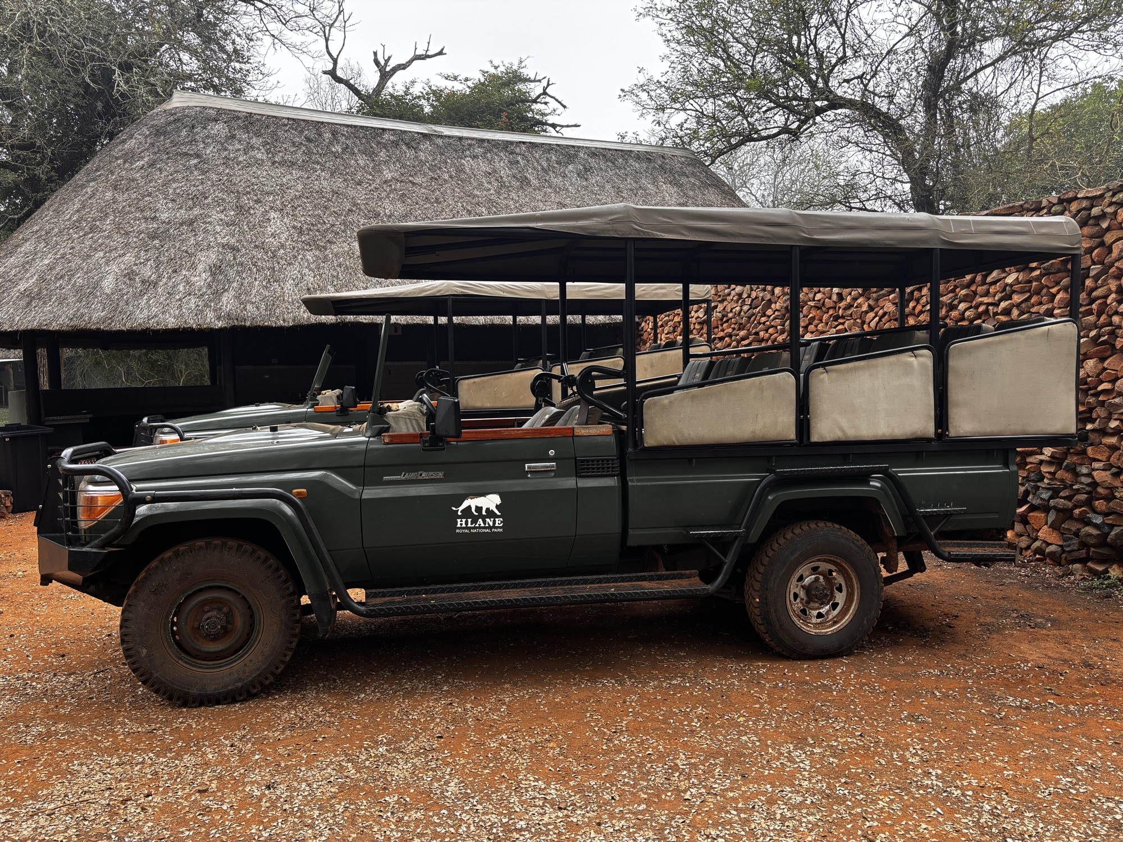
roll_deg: +1.0
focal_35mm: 26
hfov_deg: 67.3
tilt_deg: -4.2
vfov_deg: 53.1
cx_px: 562
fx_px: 843
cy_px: 421
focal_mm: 5.96
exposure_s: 1/121
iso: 100
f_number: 1.6
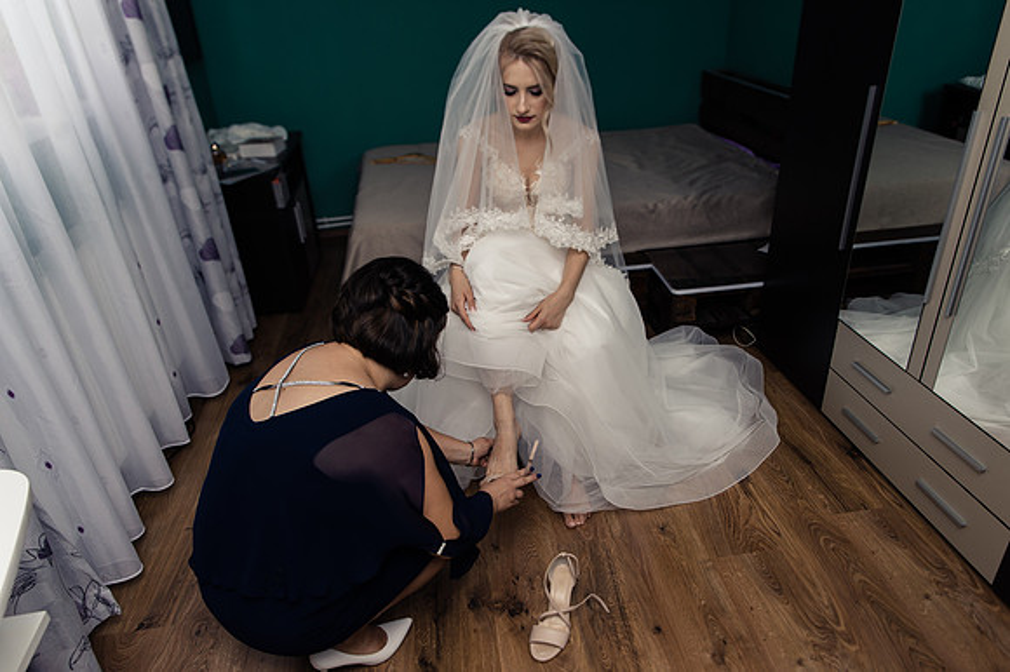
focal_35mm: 25
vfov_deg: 51.2
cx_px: 527
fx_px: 702
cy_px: 350
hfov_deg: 71.4
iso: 250
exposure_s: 1/250
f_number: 3.2
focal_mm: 24
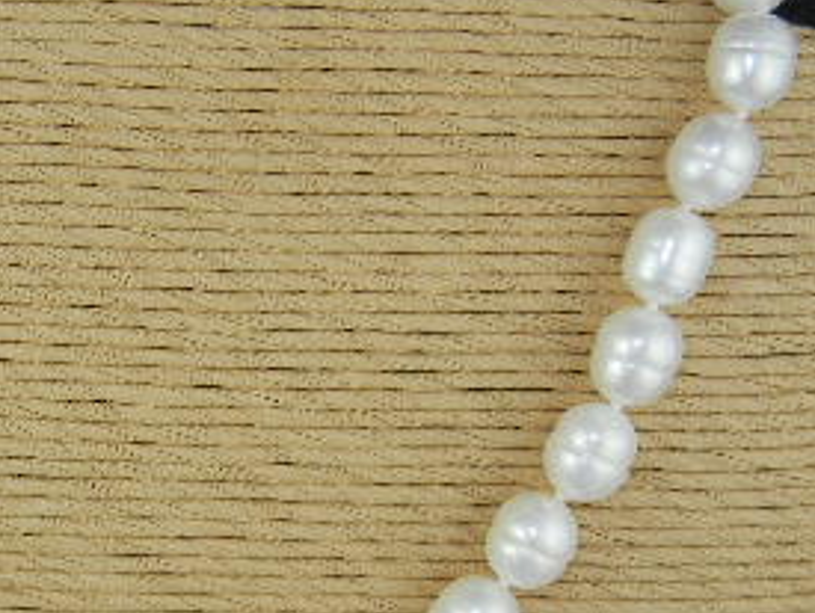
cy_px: 361
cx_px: 89
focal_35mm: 79
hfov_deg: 24.0
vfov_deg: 18.7
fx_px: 1862
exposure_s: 1/32
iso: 200
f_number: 3.6
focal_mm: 6.2
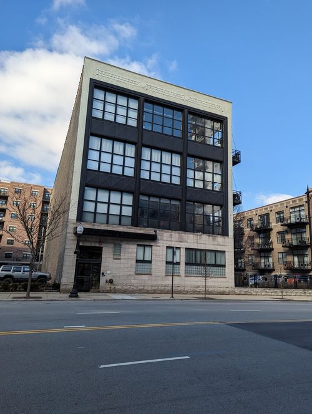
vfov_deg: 71.5
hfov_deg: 56.9
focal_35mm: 24
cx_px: 156
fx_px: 288
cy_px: 207
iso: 46
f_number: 1.85
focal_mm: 6.81
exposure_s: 1/1348
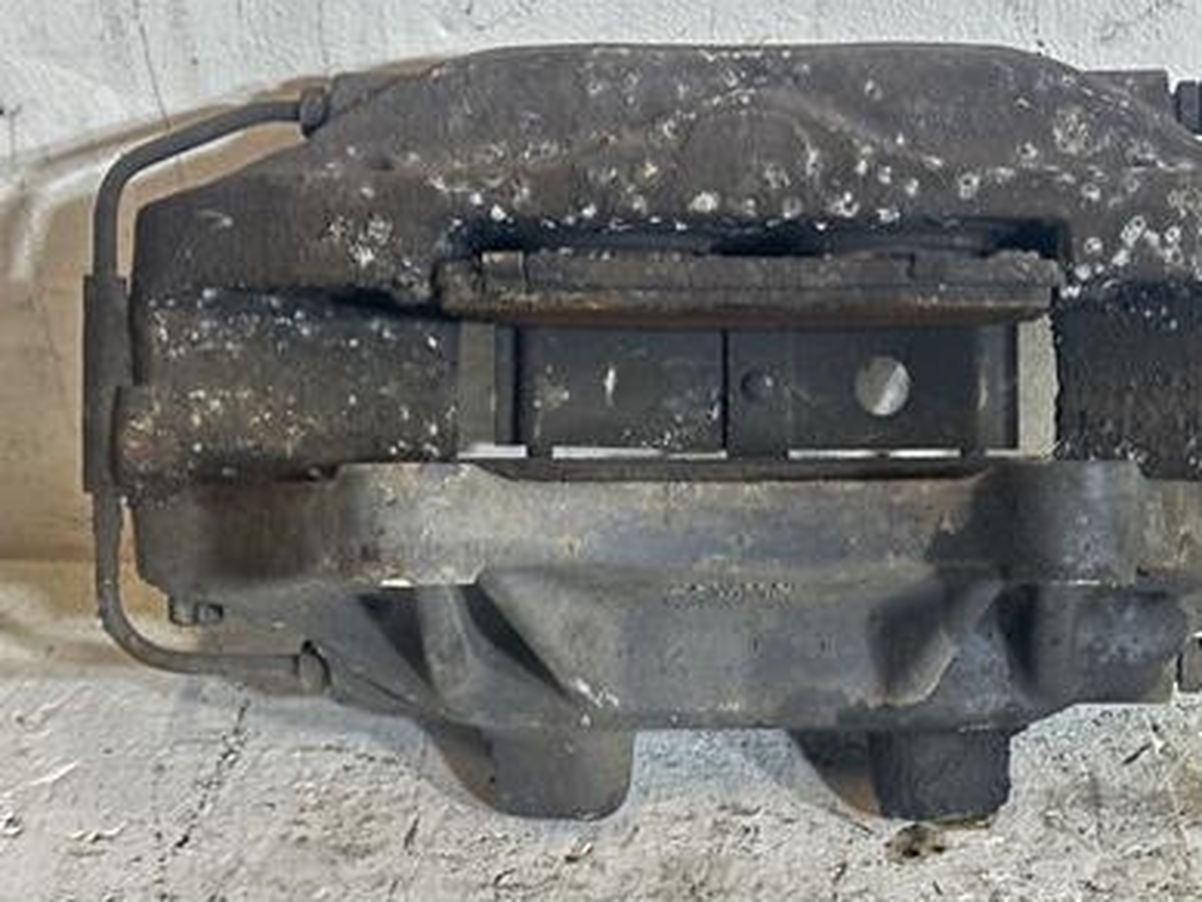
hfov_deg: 24.6
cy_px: 411
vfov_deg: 18.7
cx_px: 791
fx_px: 2744
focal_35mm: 79
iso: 160
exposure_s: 1/50
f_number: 1.78
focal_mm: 6.86
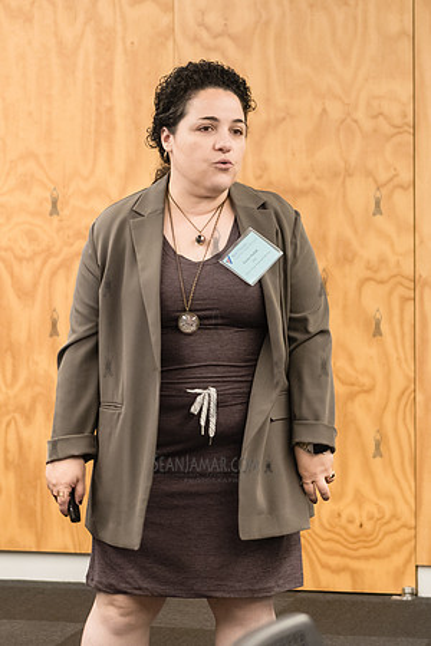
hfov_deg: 10.5
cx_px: 174
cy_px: 280
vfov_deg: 15.7
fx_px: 2342
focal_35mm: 130
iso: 2500
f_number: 4.5
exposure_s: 1/160
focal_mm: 70
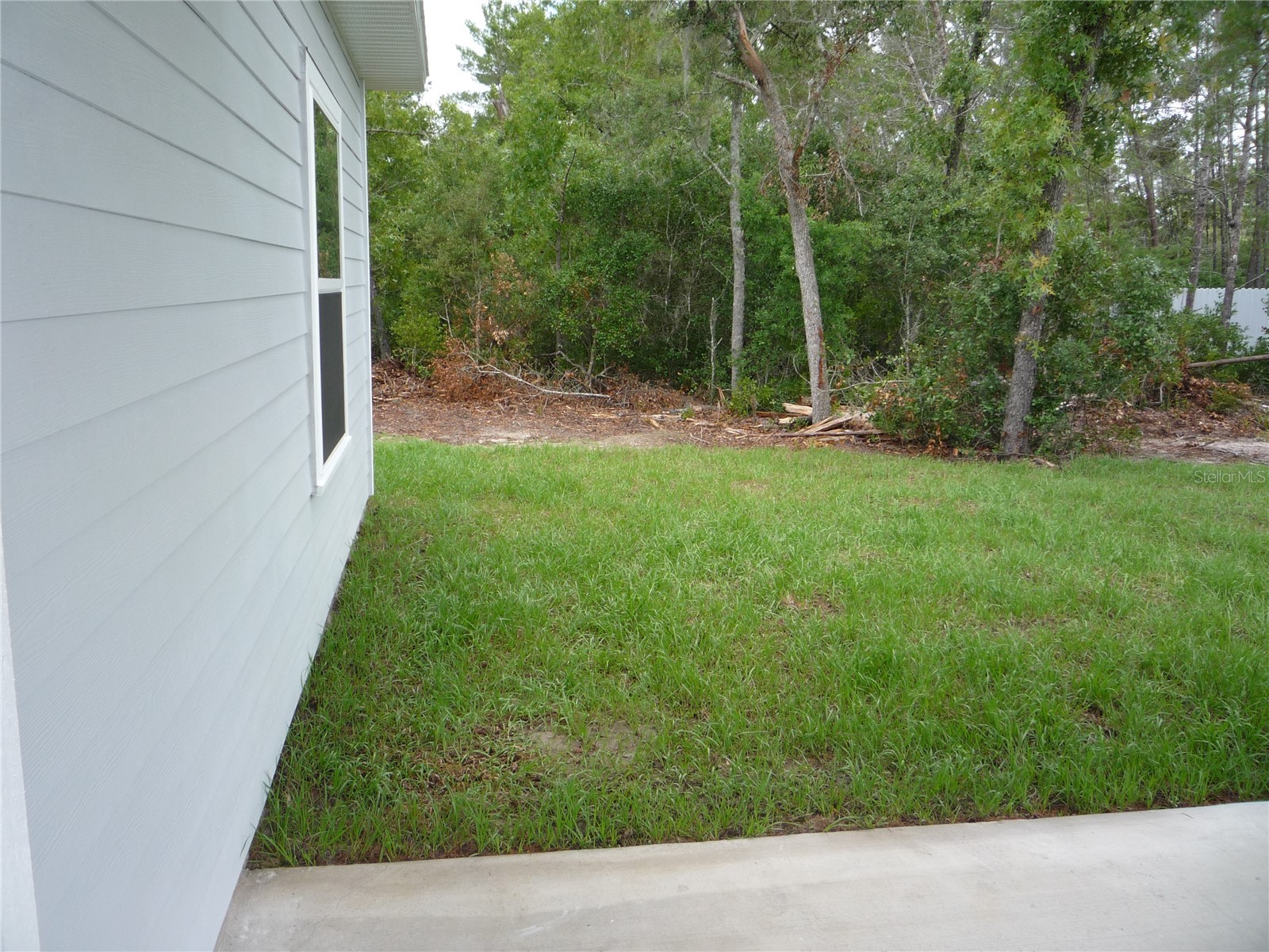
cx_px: 634
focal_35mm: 30
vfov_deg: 46.8
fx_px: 1100
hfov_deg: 60.0
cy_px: 476
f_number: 4
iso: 100
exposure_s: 1/160
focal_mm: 5.2
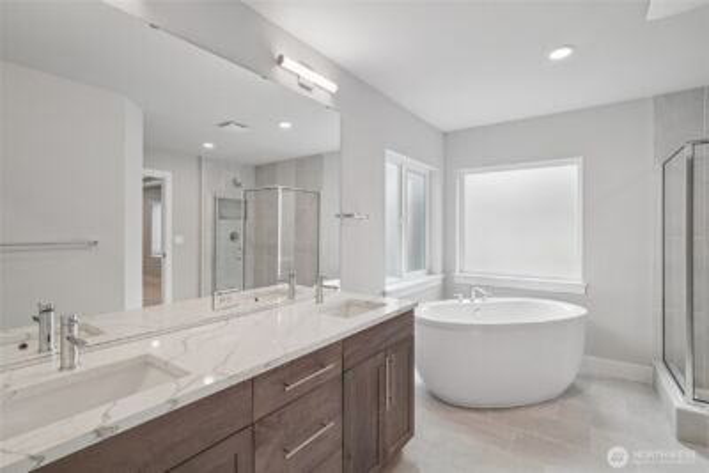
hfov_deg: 96.7
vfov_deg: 73.8
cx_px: 354
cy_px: 236
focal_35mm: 16
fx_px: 315
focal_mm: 16
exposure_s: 1/125
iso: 1600
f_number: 8
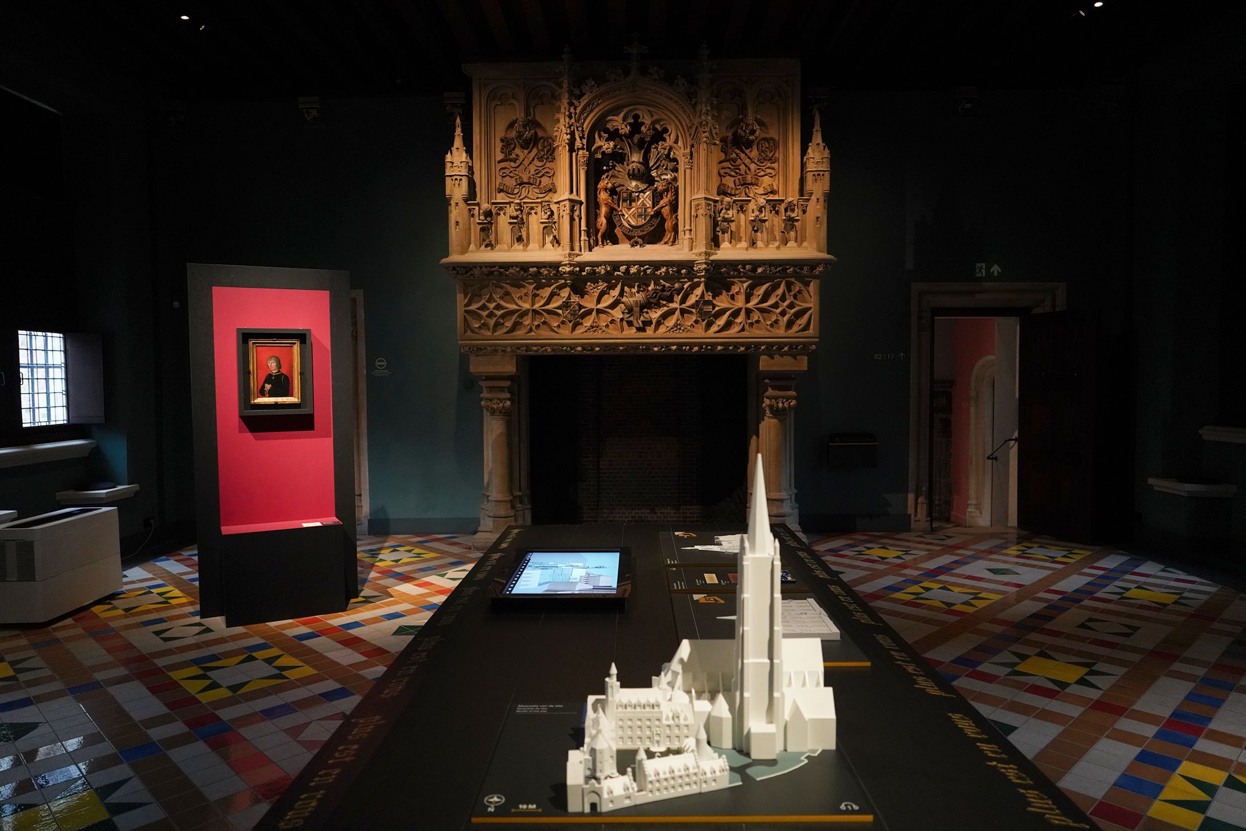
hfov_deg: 73.7
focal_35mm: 24
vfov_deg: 53.1
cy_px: 416
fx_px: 831
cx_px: 623
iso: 3200
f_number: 2.8
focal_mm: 24
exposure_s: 1/80
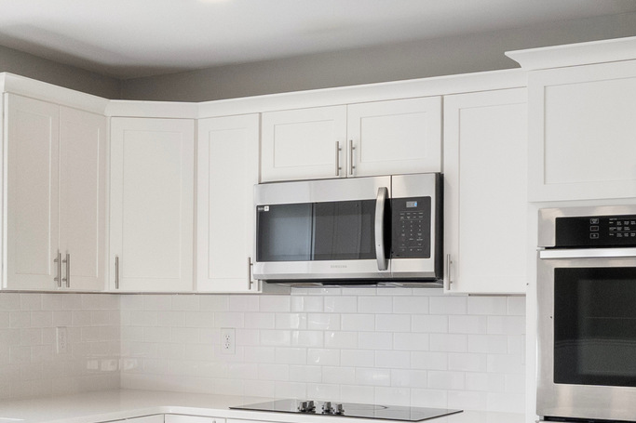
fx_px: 1160
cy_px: 357
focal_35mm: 66
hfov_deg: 29.3
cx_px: 52
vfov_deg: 20.4
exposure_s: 1/30
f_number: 8
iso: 800
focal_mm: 14.6
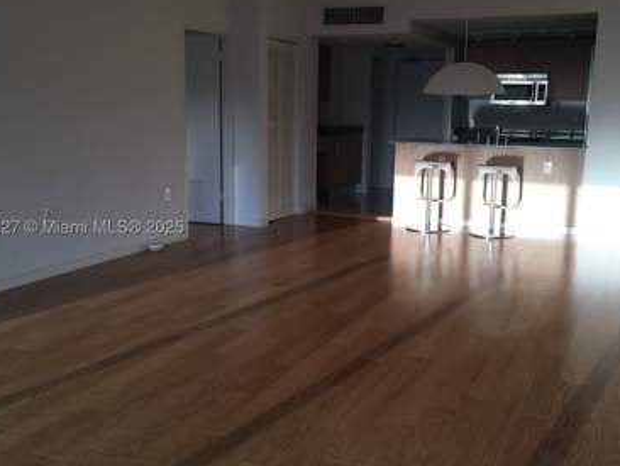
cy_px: 230
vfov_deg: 37.8
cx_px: 334
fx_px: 681
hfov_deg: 48.9
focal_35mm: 38
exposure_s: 1/159
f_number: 2.2
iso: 25
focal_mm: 4.15
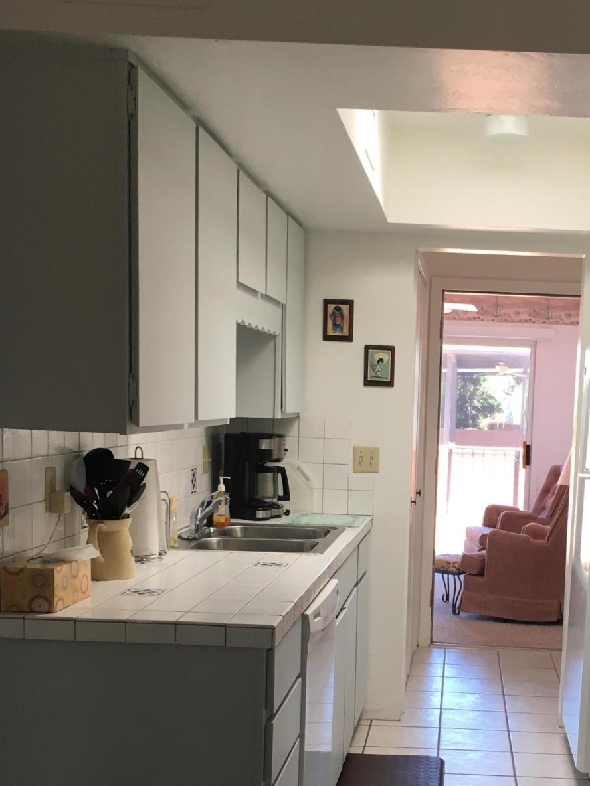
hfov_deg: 29.1
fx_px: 1114
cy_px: 547
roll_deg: -1.4
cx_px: 458
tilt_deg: -8.0
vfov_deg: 38.3
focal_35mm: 49
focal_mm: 4.15
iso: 25
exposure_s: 1/40
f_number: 2.2
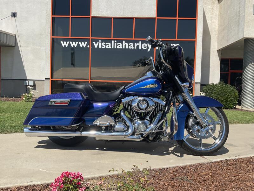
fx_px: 213
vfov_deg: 48.2
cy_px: 96
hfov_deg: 61.7
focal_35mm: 29
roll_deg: -2.0
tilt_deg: -2.7
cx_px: 127
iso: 16
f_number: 1.8
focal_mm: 3
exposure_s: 1/2227
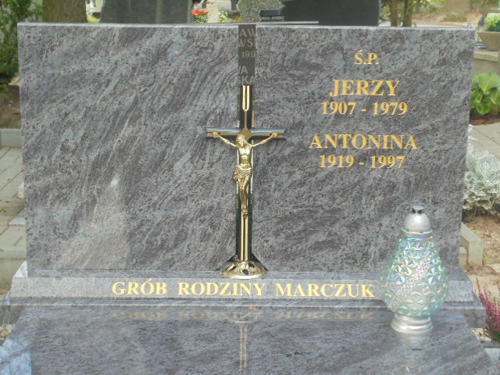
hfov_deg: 30.3
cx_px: 250
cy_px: 188
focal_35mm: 64
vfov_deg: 22.9
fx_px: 924
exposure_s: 1/60
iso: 100
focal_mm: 11.5
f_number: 5.6
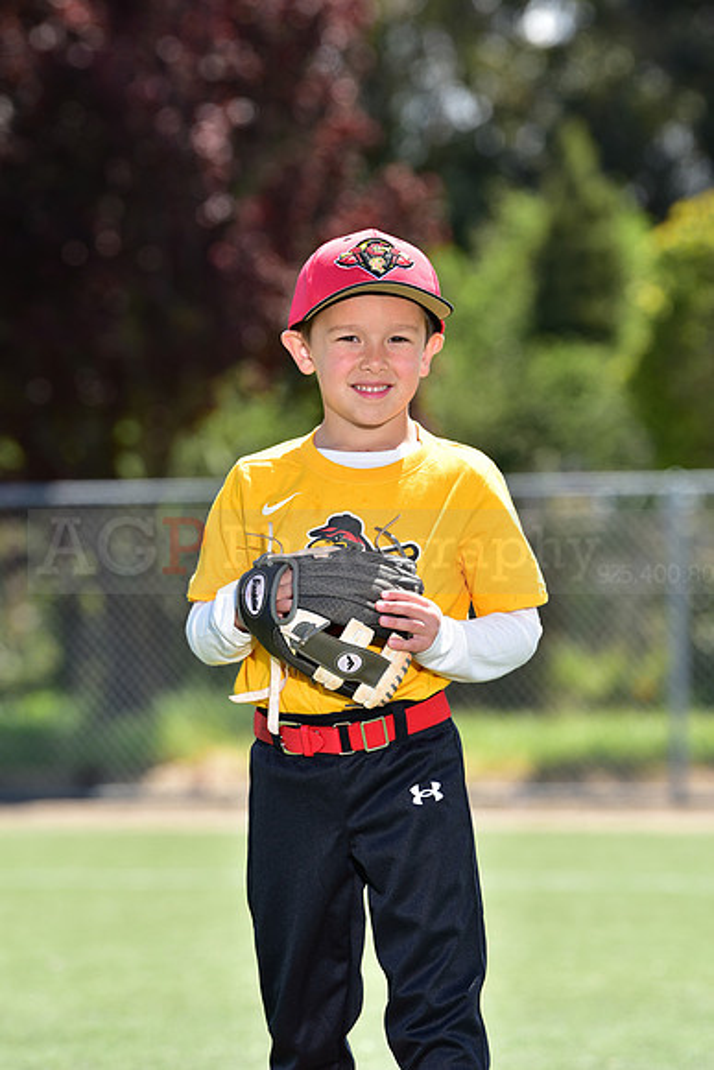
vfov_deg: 10.3
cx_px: 357
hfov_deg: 6.9
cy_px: 535
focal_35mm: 200
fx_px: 5946
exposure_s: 1/200
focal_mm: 200
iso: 80
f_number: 5.6
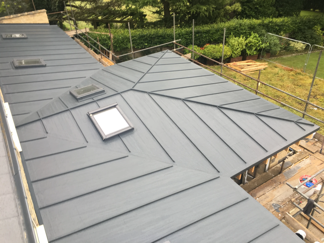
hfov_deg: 61.7
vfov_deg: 48.2
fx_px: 271
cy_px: 122
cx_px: 162
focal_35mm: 29
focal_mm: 4.15
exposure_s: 1/129
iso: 25
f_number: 2.2
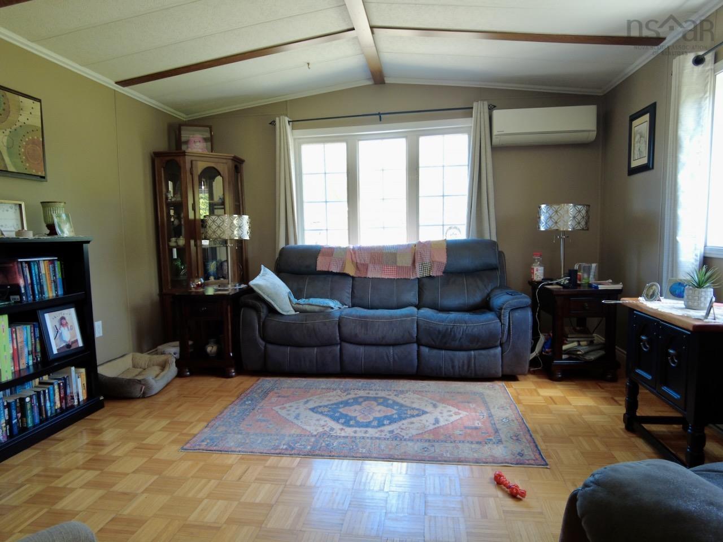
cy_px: 271
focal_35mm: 20
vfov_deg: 66.0
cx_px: 362
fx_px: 418
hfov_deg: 81.7
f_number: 1.8
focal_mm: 4.4
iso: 100
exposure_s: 1/15
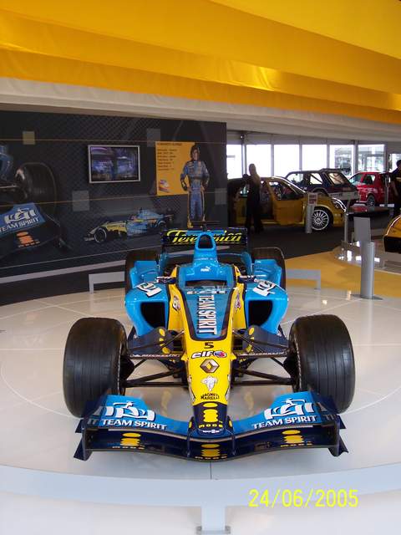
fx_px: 587
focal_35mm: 38
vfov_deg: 49.0
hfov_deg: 37.7
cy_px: 268
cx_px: 200
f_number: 2.8
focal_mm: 8
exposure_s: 1/500
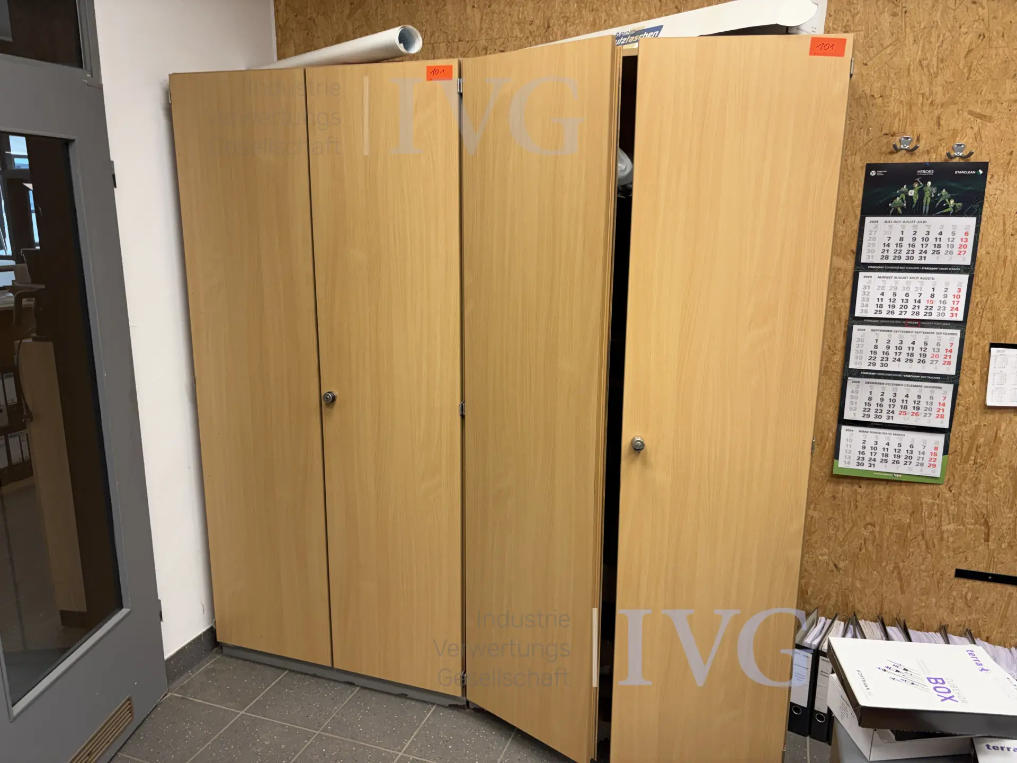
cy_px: 382
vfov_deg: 53.1
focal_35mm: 26
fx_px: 764
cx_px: 508
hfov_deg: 67.3
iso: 100
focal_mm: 5.96
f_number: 1.6
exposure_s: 1/100
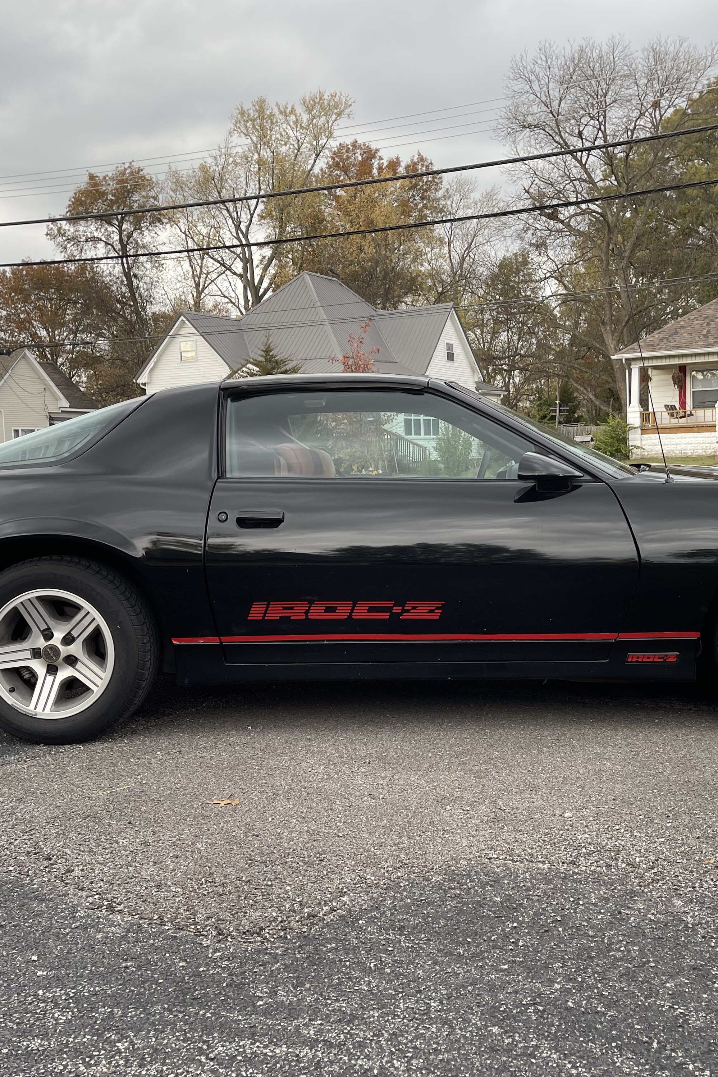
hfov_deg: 37.7
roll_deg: +1.9
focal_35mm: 35
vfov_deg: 54.4
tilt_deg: -5.1
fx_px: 1047
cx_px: 428
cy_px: 534
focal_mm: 5.1
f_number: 1.6
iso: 32
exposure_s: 1/355
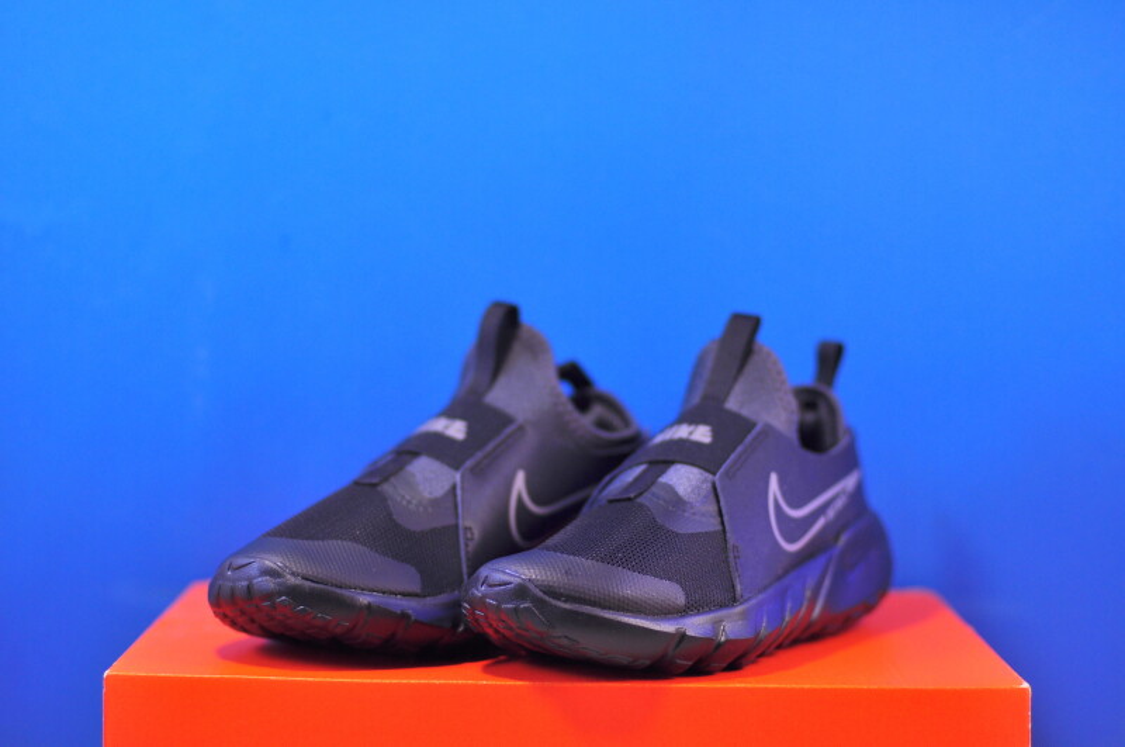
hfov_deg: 27.0
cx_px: 562
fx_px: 2340
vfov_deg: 18.1
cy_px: 374
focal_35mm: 75
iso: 250
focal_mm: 50
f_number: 2
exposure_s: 1/320
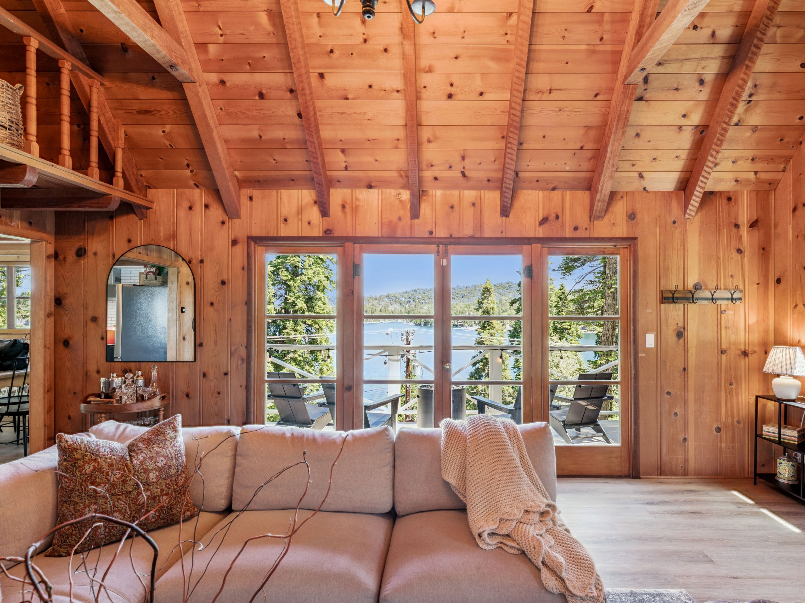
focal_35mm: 18
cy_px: 309
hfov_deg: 86.8
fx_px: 424
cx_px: 441
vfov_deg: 70.9
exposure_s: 1/4
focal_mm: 16.2
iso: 100
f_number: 13
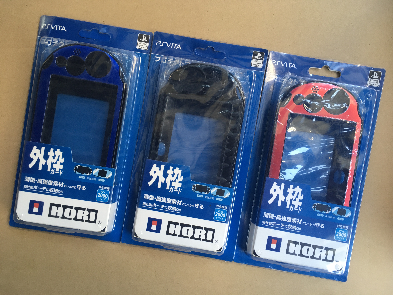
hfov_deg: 61.7
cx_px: 196
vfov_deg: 48.2
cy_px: 148
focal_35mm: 29
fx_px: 329
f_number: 2.2
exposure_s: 1/33
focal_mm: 4.15
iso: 80
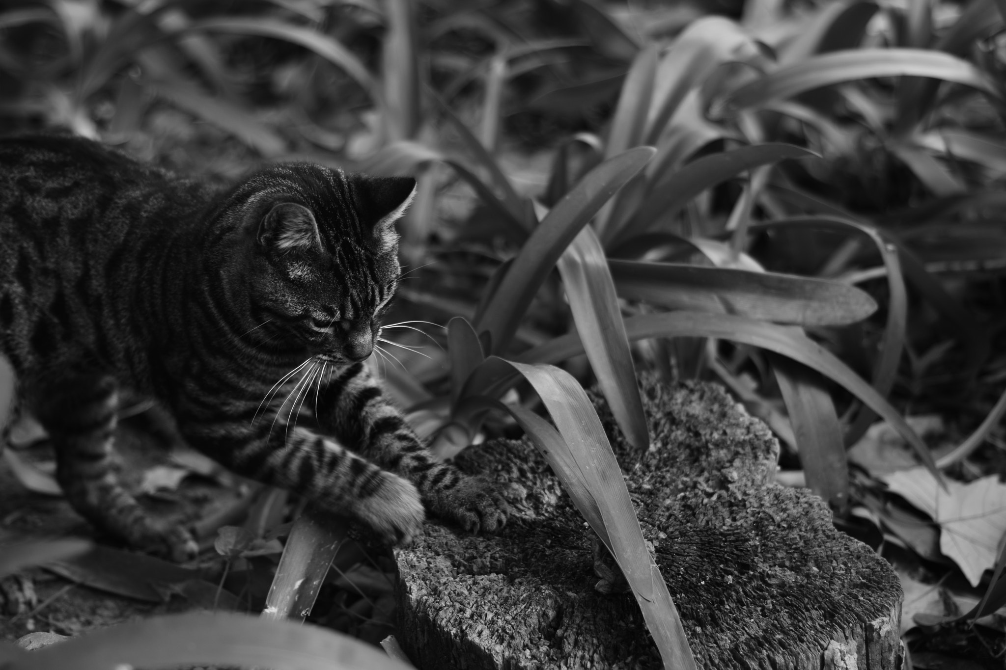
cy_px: 335
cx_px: 503
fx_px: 2096
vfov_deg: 18.2
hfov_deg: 27.0
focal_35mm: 75
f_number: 2.2
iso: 100
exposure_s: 1/200
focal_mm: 50
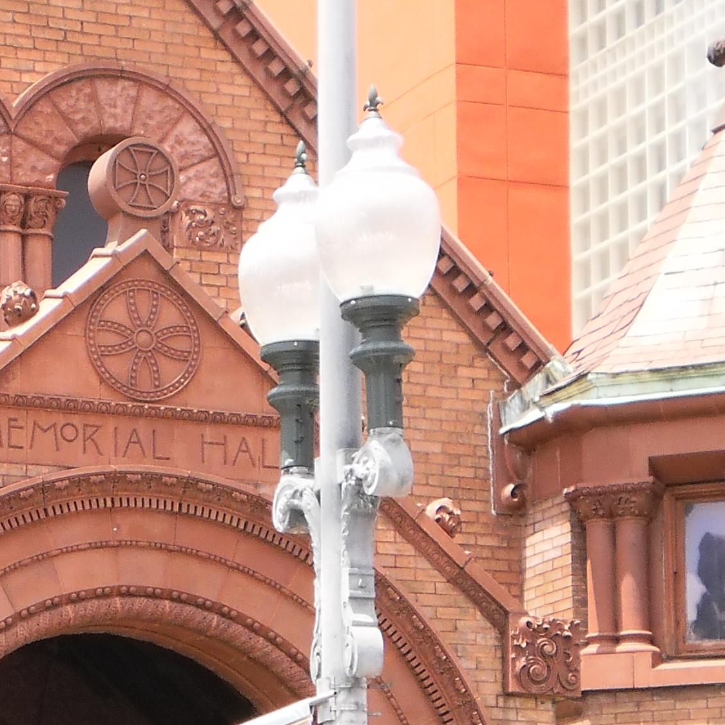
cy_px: 677
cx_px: 71
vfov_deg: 9.5
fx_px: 4360
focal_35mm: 184
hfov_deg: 9.5
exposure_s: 1/320
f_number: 4.2
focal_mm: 10.3
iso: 100
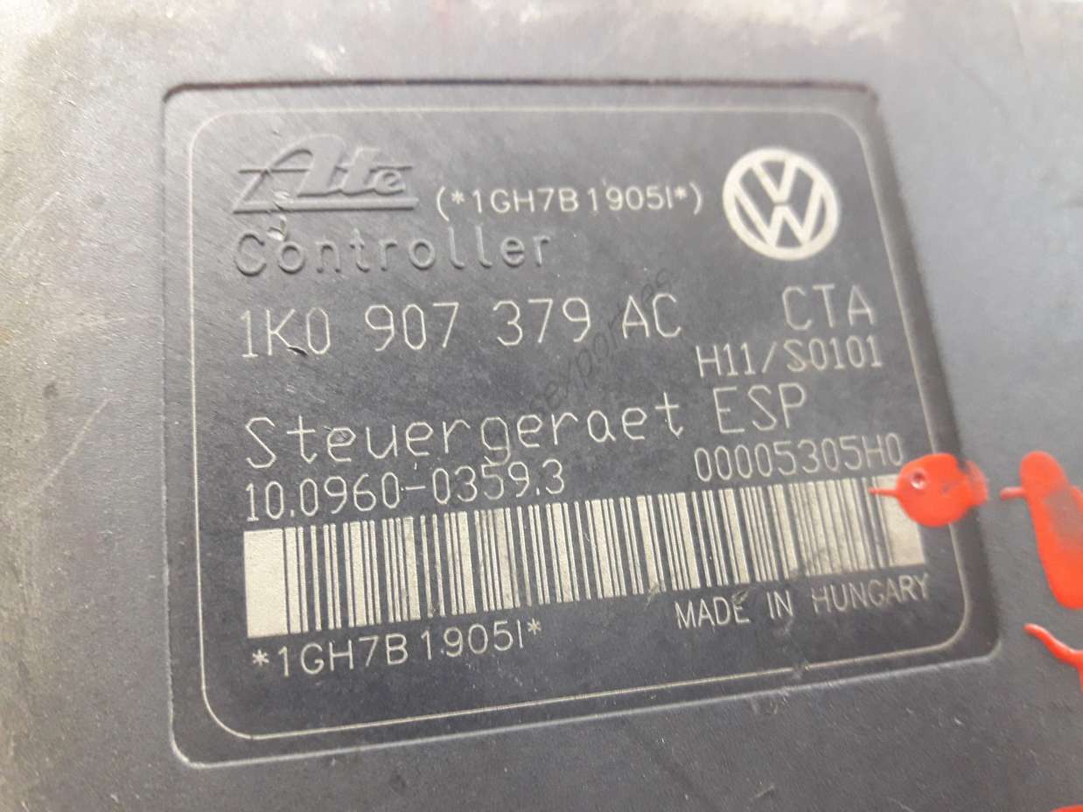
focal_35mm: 28
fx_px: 876
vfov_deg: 49.7
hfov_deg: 63.5
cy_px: 406
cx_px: 542
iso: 250
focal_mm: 3.7
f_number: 1.9
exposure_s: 1/17
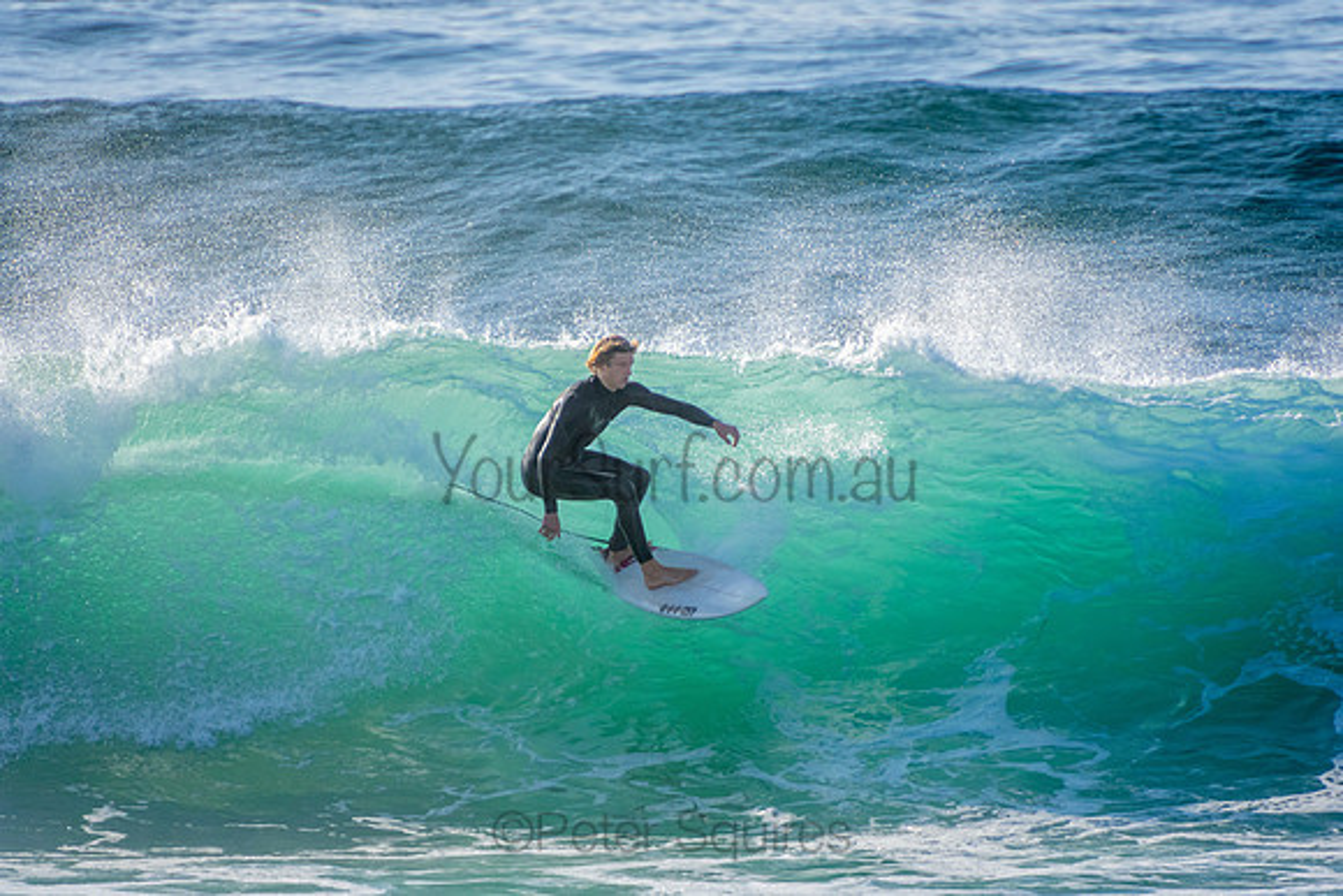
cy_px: 448
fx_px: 22388
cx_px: 672
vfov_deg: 2.3
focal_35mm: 600
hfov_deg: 3.4
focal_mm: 400
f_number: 5.6
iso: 280
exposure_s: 1/2000
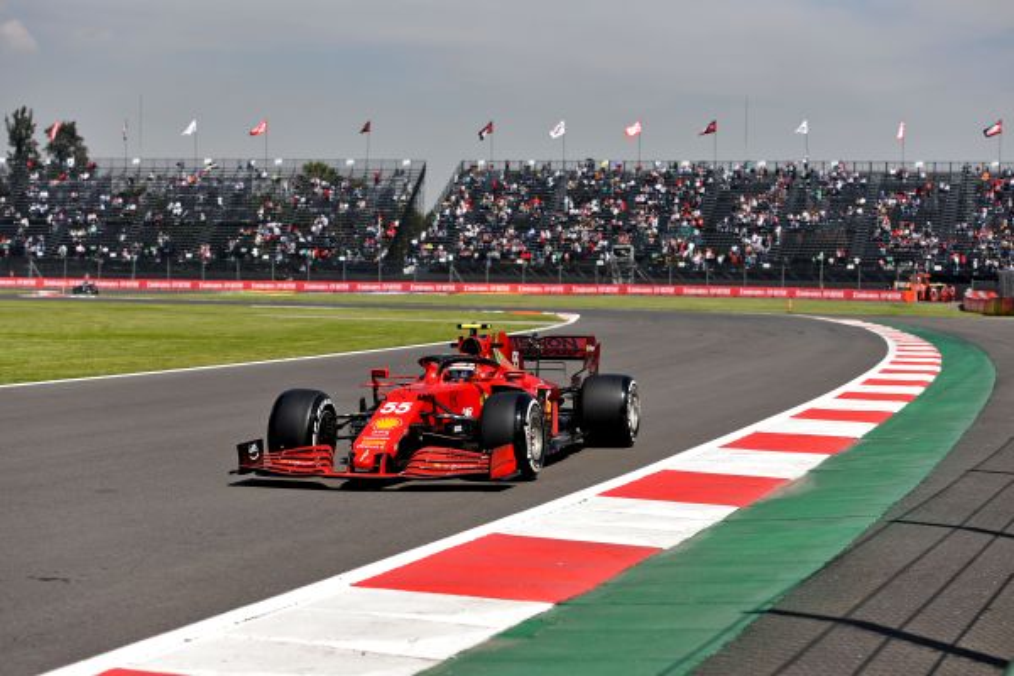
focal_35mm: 75
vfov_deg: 18.2
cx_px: 507
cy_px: 338
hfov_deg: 27.0
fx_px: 2112
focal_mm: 75
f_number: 4
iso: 125
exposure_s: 1/2000
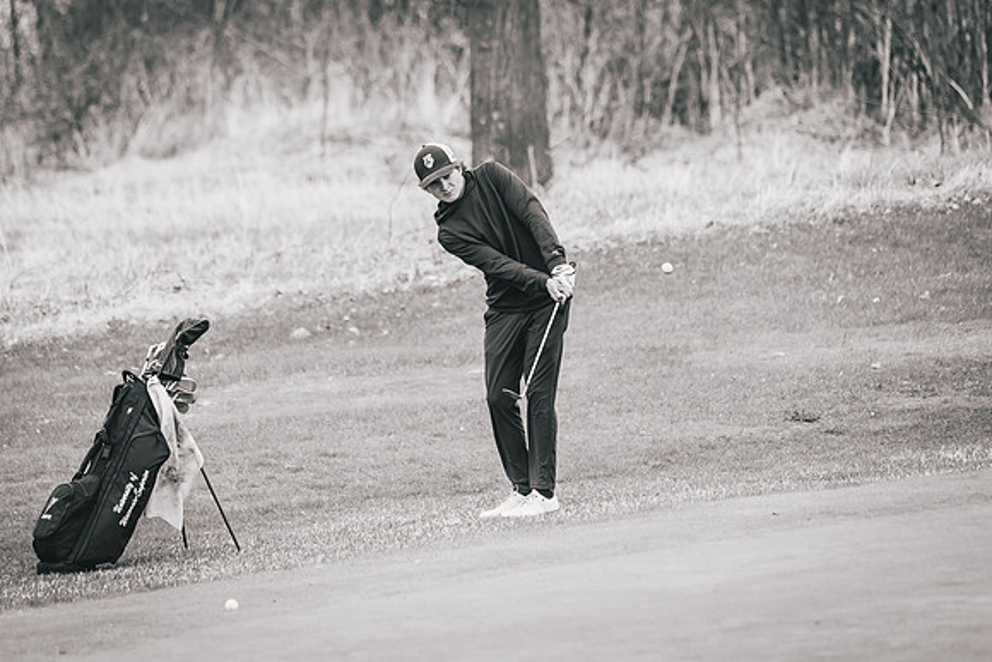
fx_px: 6435
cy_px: 331
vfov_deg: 5.9
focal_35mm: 233
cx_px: 496
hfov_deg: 8.8
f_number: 2.8
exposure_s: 1/3200
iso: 640
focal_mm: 150
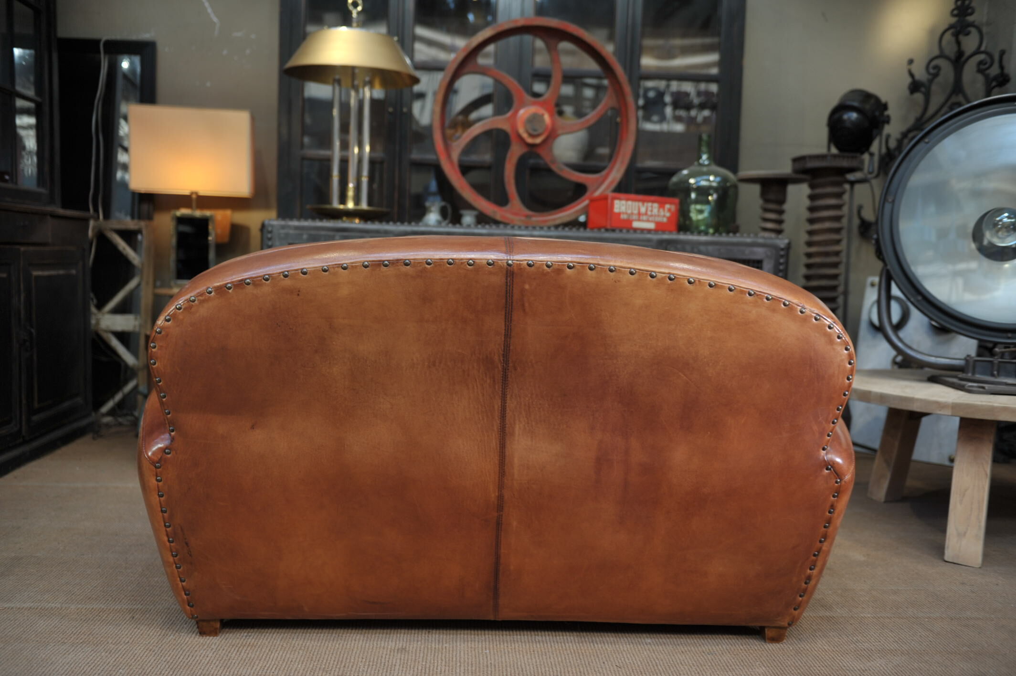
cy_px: 338
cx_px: 508
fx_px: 903
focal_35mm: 32
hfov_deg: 58.7
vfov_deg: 41.1
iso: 320
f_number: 3.2
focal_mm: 32
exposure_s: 1/50
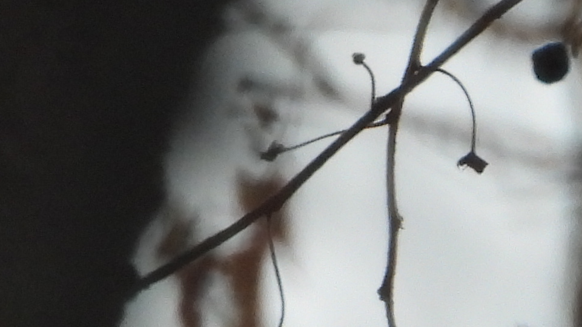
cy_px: -233
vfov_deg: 0.2
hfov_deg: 0.4
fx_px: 80614
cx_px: -778
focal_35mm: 5225
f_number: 5.6
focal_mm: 180
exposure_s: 1/160
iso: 400
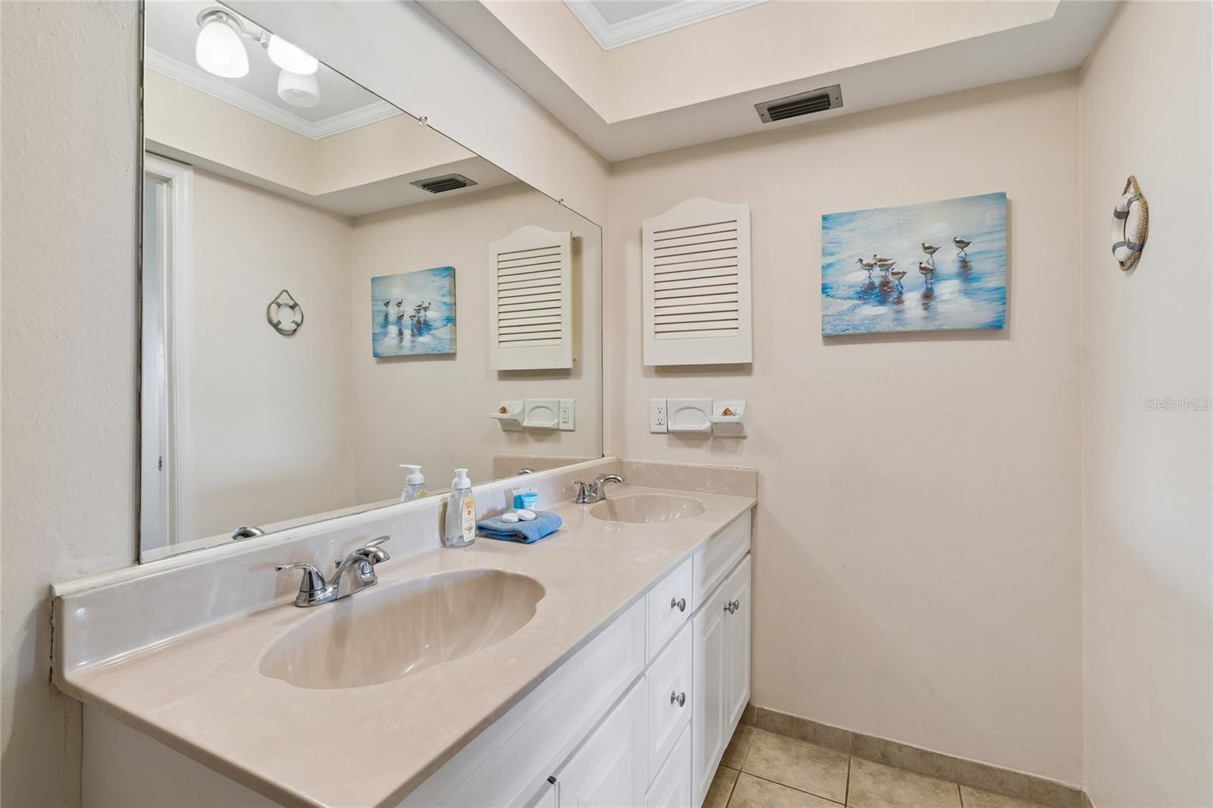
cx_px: 606
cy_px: 404
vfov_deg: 77.3
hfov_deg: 100.4
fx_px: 505
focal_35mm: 15
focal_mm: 10
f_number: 7.1
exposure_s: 1/10
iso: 100
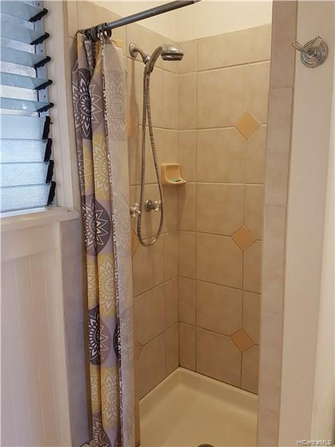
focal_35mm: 26
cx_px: 168
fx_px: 336
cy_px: 224
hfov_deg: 53.0
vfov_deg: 67.3
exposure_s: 1/40
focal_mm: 4.2
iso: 160
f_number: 1.7
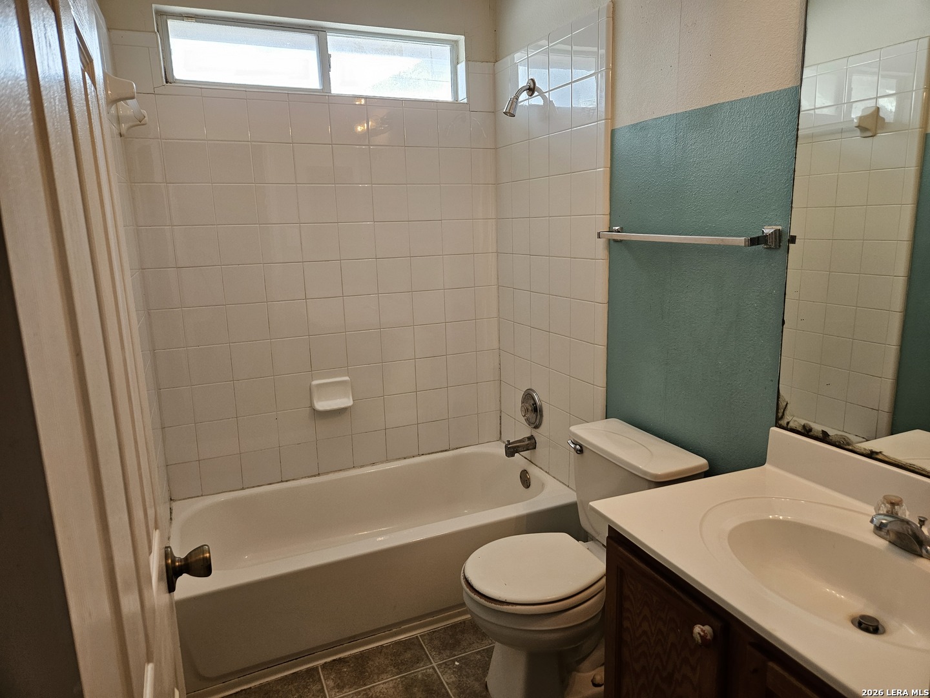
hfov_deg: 73.9
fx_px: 618
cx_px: 465
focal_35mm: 23
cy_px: 349
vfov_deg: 58.9
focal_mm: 5.4
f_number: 1.8
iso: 160
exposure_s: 1/120
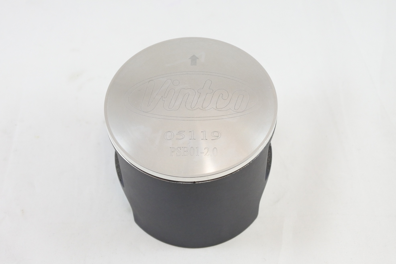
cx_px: 198
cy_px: 132
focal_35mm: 46
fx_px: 506
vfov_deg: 29.2
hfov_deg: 42.7
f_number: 4.5
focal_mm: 17.2
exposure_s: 1/125
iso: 640
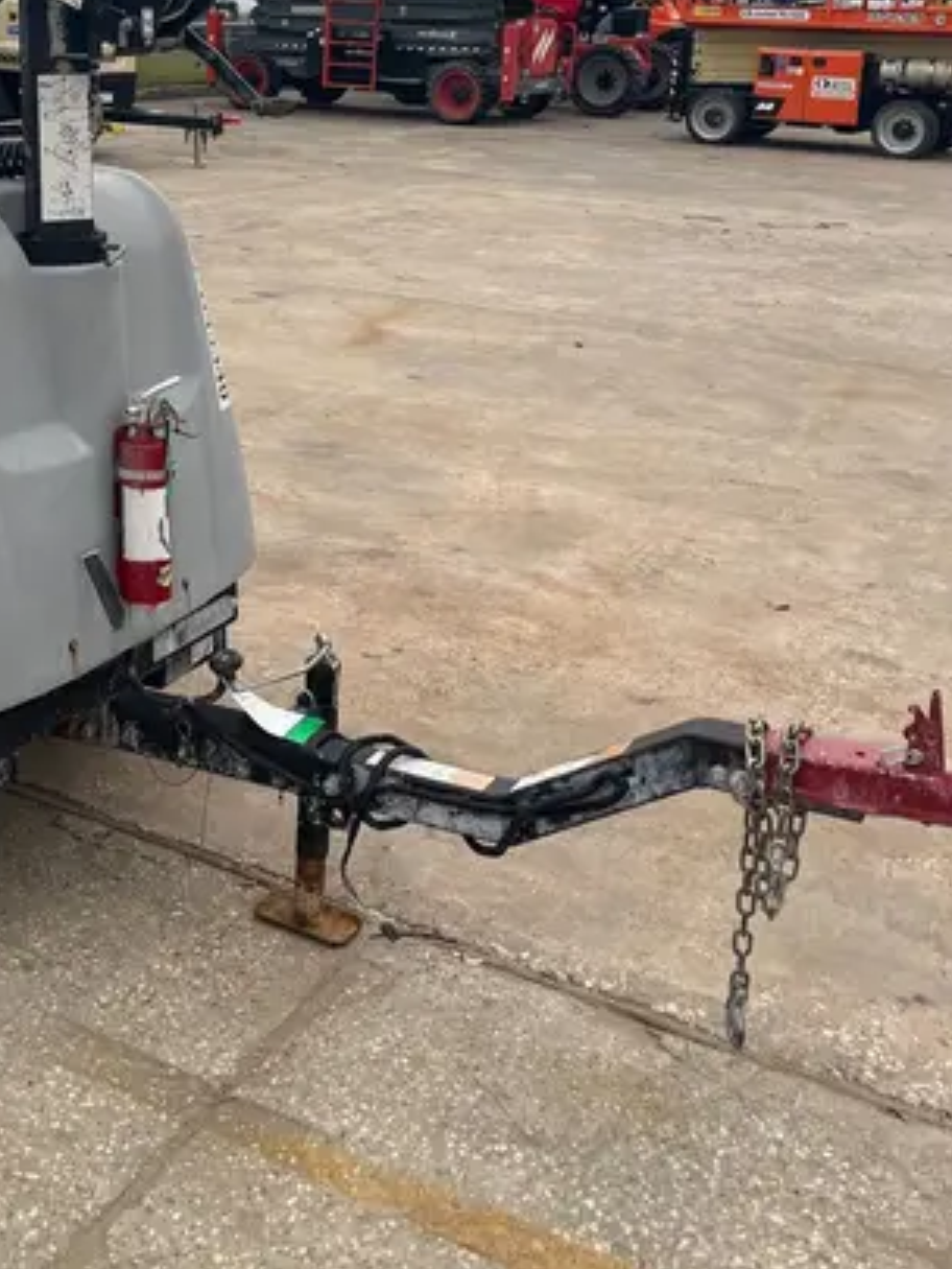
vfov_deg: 39.0
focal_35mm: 47
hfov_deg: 29.9
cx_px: 141
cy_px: 265
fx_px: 1723
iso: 50
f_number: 1.6
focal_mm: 5.1
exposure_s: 1/527
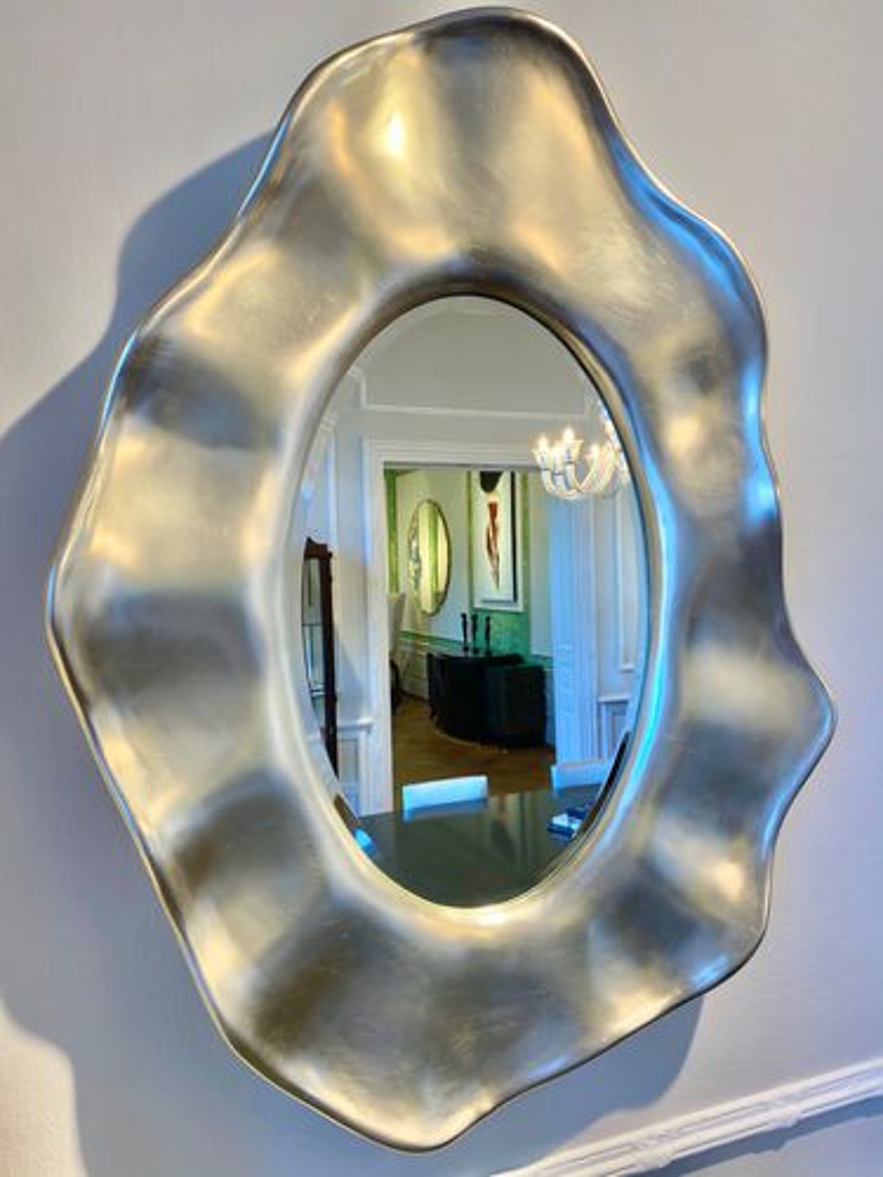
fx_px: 884
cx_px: 442
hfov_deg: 53.1
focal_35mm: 26
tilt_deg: +0.5
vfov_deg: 67.3
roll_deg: +2.0
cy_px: 588
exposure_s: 1/100
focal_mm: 4.25
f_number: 1.8
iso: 100
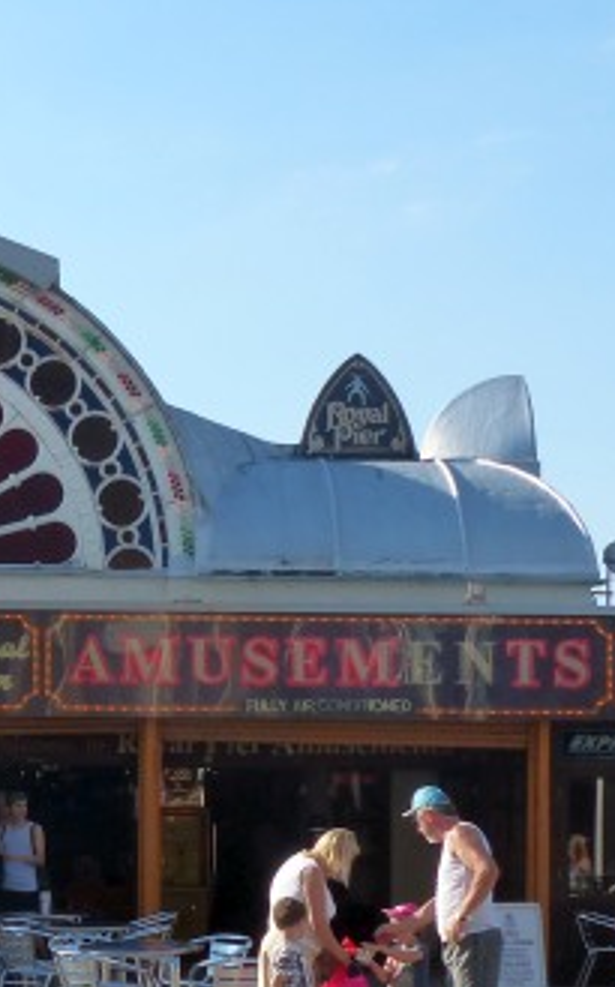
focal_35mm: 64
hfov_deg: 19.6
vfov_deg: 31.8
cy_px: 639
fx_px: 1720
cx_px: -18
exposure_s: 1/800
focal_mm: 5.6
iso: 160
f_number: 4
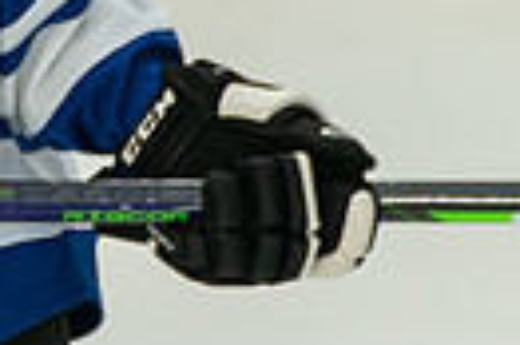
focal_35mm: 1552
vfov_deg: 0.9
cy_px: 23
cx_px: -270
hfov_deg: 1.3
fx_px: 22390
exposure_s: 1/2000
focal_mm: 247
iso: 1600
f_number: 3.5
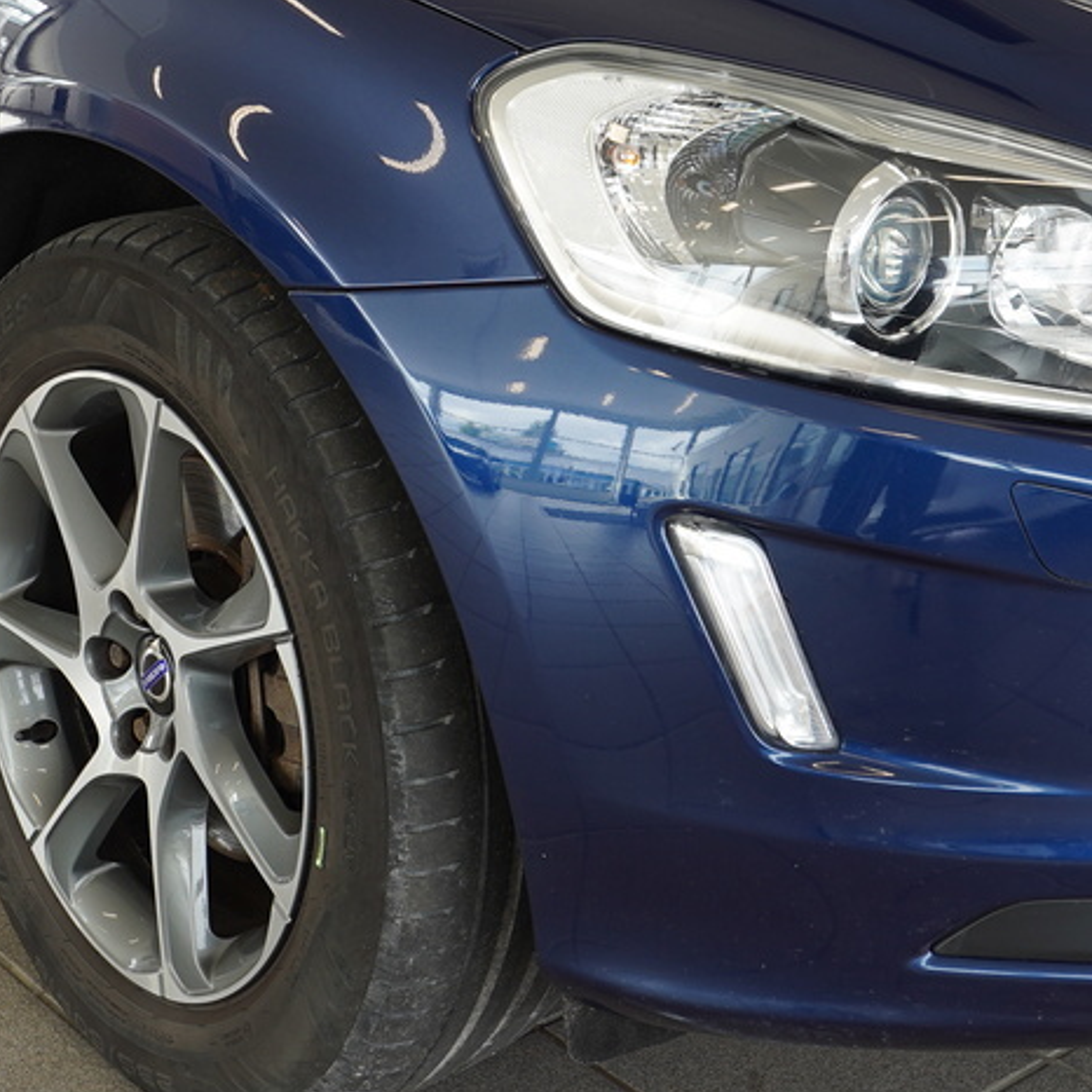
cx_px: 555
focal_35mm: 65
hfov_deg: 26.5
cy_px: 77
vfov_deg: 25.5
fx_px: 2320
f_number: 4
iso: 160
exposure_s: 1/60
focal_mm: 22
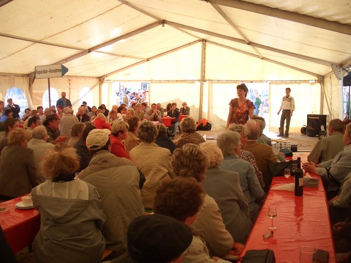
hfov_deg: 52.6
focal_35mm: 35
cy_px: 132
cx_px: 176
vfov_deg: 40.7
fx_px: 355
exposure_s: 1/160
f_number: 2.6
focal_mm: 5.8
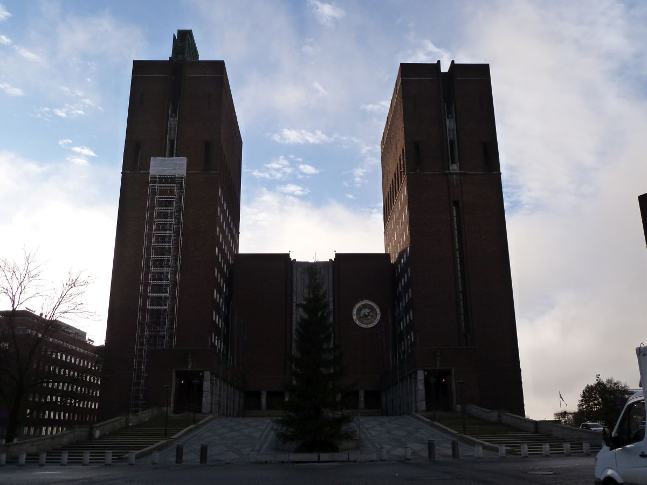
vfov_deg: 44.2
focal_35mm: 32
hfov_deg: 56.8
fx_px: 598
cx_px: 324
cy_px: 242
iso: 125
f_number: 4
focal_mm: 5.3
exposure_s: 1/500
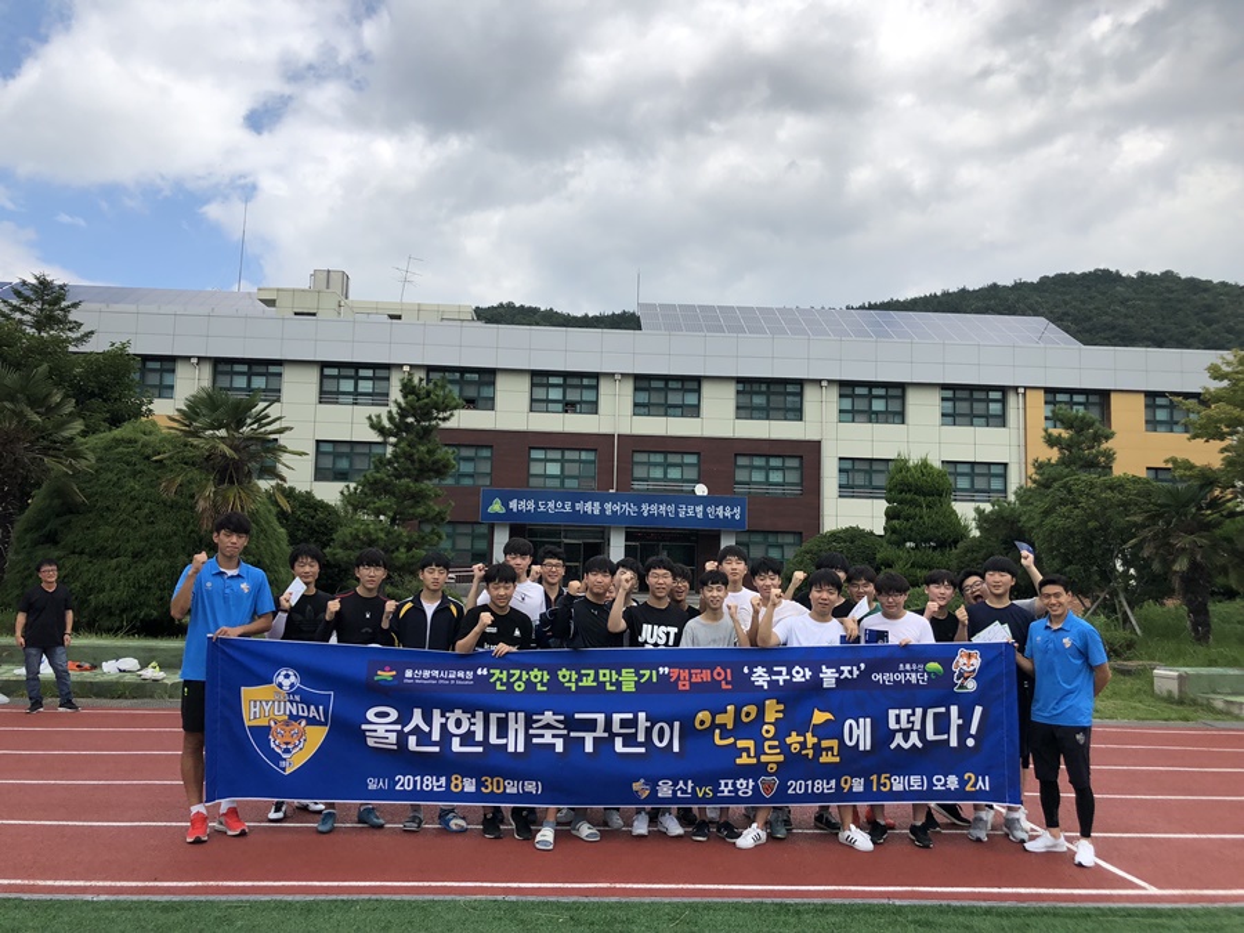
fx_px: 1006
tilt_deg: +6.1
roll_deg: -1.5
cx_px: 622
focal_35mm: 28
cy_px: 466
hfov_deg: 63.4
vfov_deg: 49.7
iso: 20
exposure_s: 1/2183
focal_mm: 3.99
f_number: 1.8
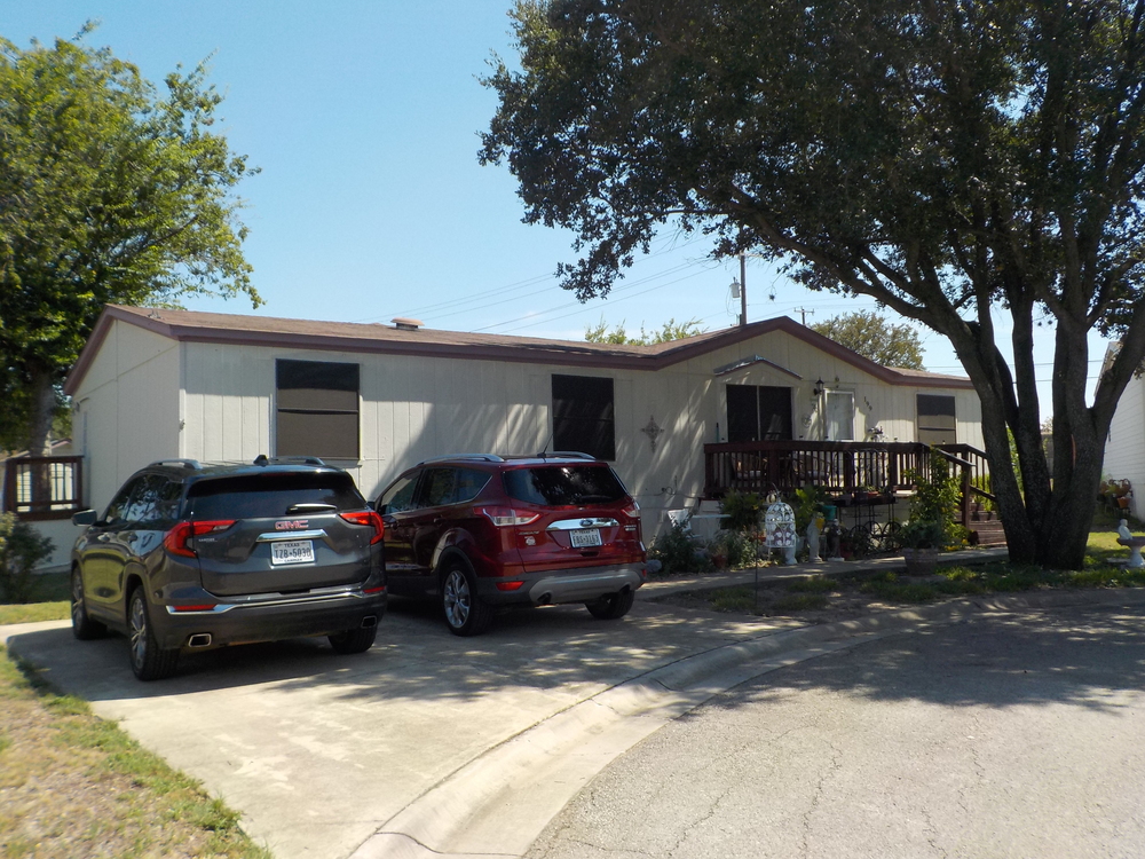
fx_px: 992
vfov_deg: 46.8
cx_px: 572
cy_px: 430
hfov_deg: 60.0
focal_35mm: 30
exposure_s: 1/1000
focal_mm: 4.1
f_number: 3.3
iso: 125
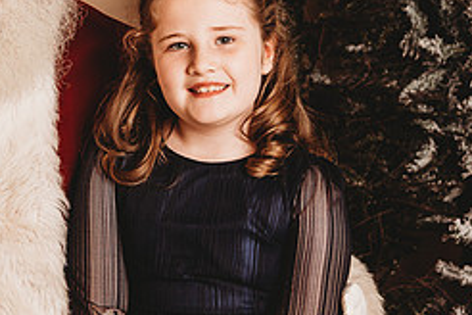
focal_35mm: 118
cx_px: -10
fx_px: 1547
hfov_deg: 16.9
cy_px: 32
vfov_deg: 11.5
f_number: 4
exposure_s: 1/160
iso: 100
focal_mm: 50
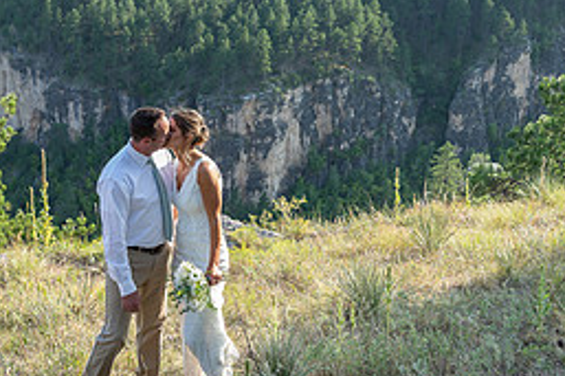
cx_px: 193
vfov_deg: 17.1
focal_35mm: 79
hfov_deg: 25.6
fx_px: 1239
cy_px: 56
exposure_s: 1/320
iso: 200
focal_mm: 35
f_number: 3.5
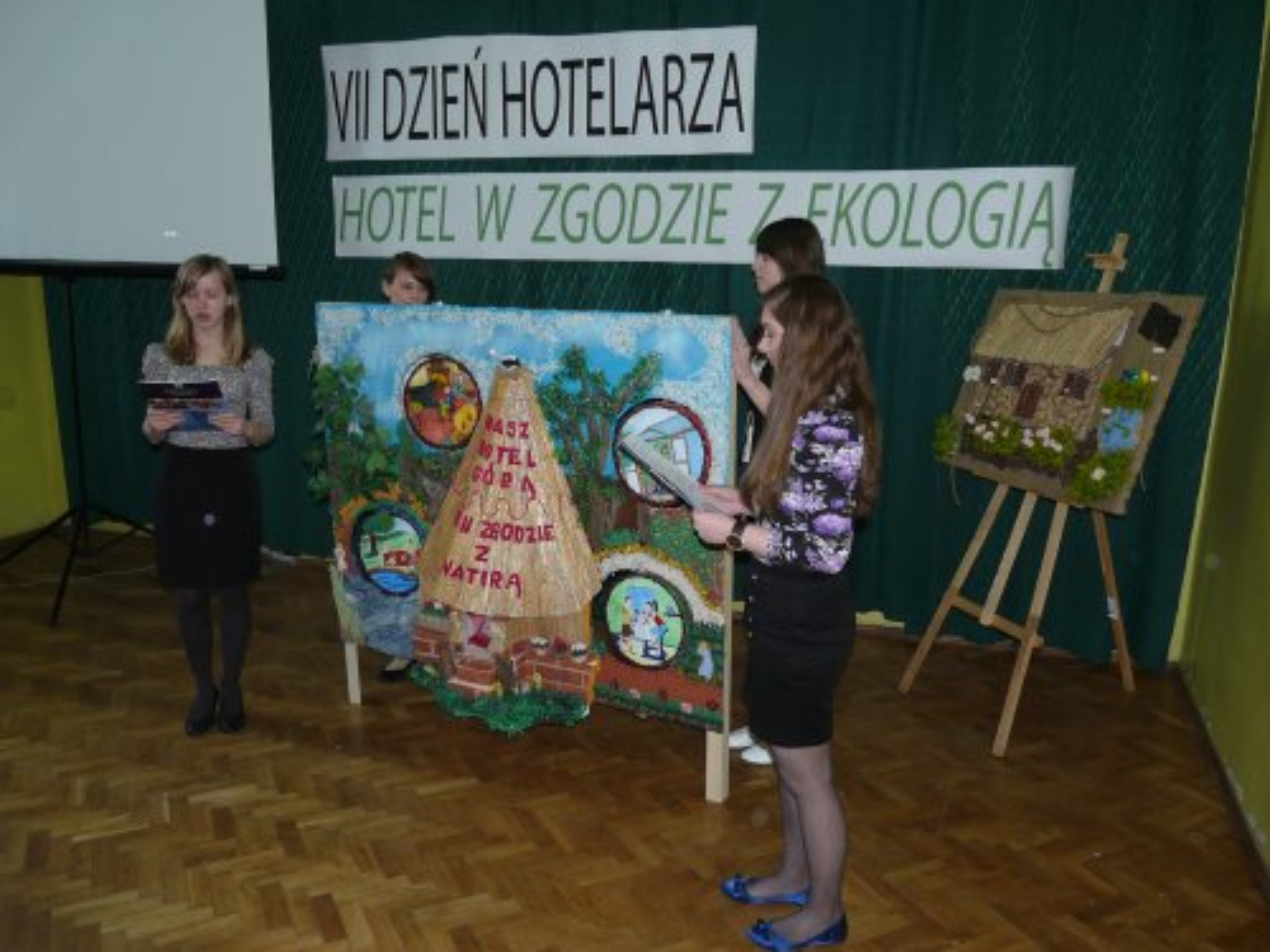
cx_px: 635
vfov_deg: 49.7
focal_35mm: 28
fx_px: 1027
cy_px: 476
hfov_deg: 63.4
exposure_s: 1/30
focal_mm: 4.6
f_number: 2.8
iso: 100
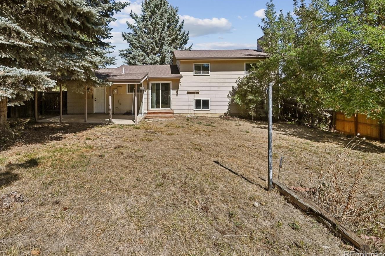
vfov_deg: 69.8
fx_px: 182
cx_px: 157
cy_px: 105
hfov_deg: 92.3
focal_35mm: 17
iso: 400
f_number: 10
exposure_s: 1/800
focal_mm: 14
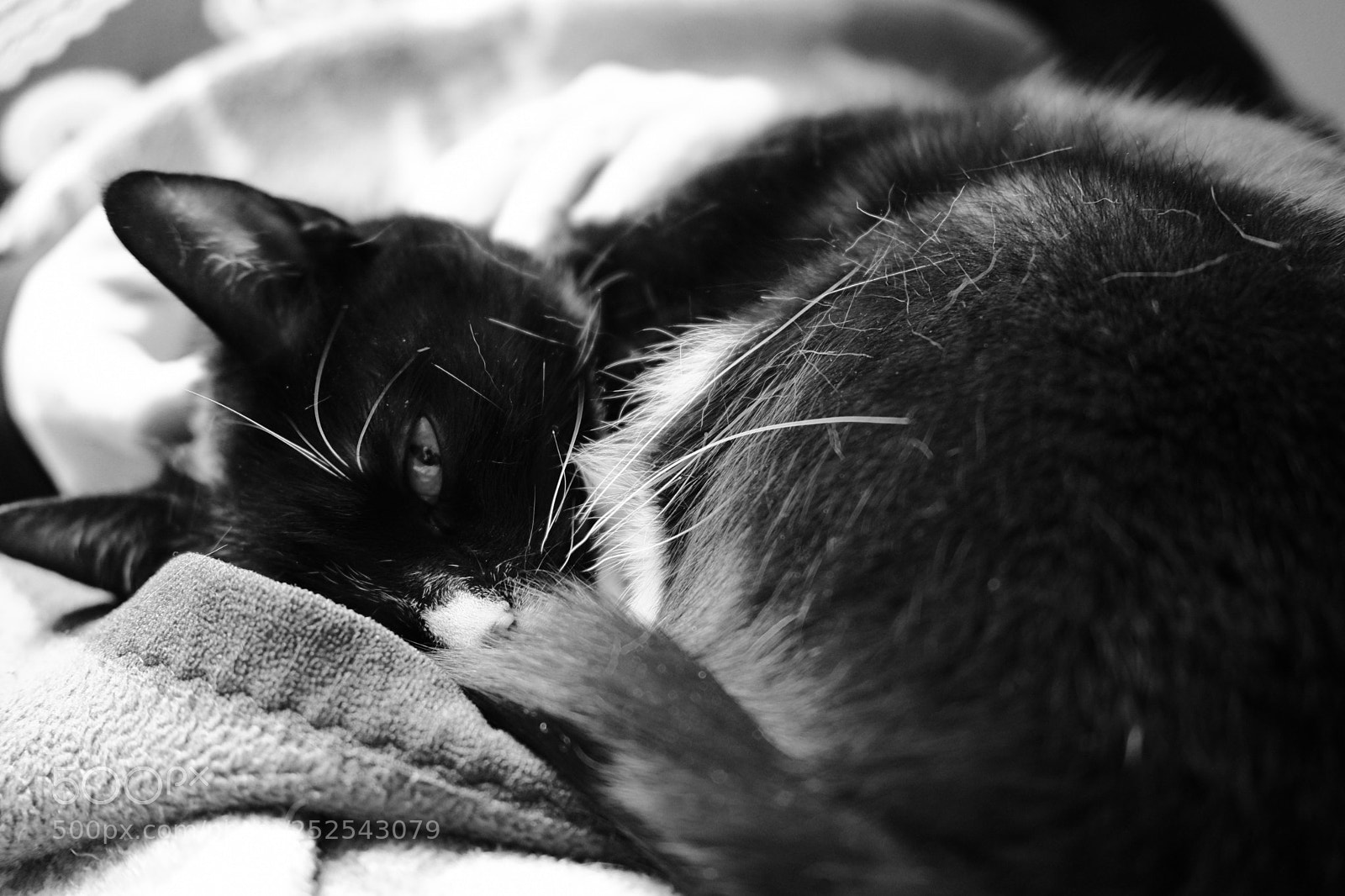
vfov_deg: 25.5
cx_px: 672
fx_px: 1980
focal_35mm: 53
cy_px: 448
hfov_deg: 37.5
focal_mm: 35
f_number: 2
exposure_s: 1/42
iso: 800
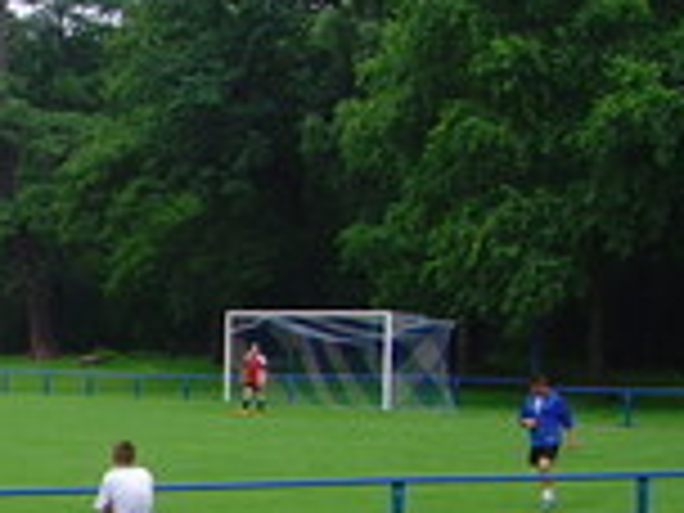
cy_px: 457
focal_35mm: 128
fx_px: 2529
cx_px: -324
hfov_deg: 14.4
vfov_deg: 11.5
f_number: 3.5
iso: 80
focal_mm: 6.6
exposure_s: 1/125
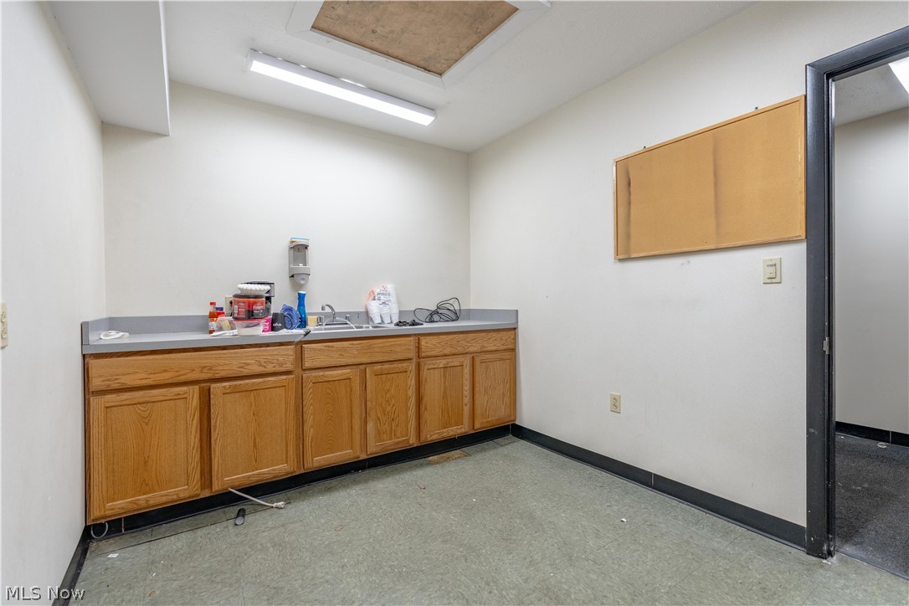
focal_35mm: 16
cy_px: 303
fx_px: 404
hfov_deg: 96.7
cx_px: 454
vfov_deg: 73.7
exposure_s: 1/50
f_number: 3.5
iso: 400
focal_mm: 16
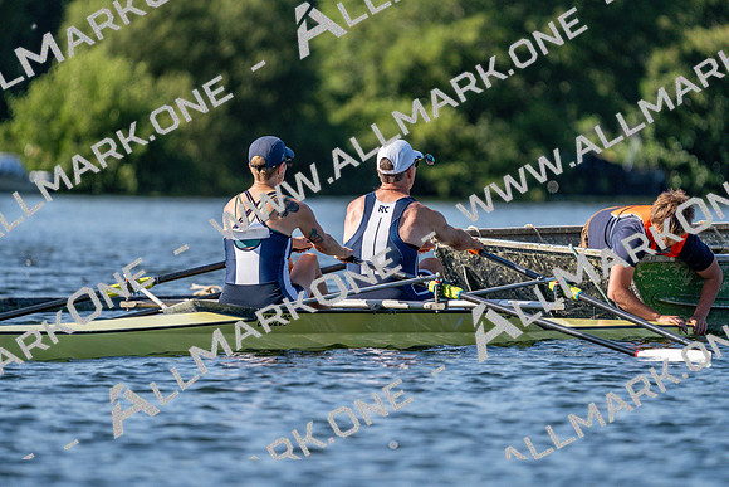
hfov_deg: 4.5
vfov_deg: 3.0
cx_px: 364
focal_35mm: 463
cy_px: 244
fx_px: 9378
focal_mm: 463
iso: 320
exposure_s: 1/1600
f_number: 6.3
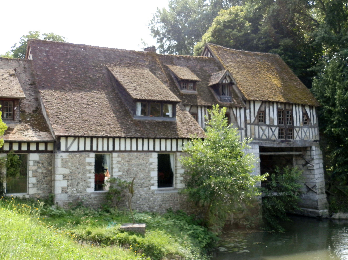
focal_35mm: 42
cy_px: 130
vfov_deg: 34.2
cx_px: 174
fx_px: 421
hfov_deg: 44.9
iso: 64
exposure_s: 1/160
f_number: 3.4
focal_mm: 7.64
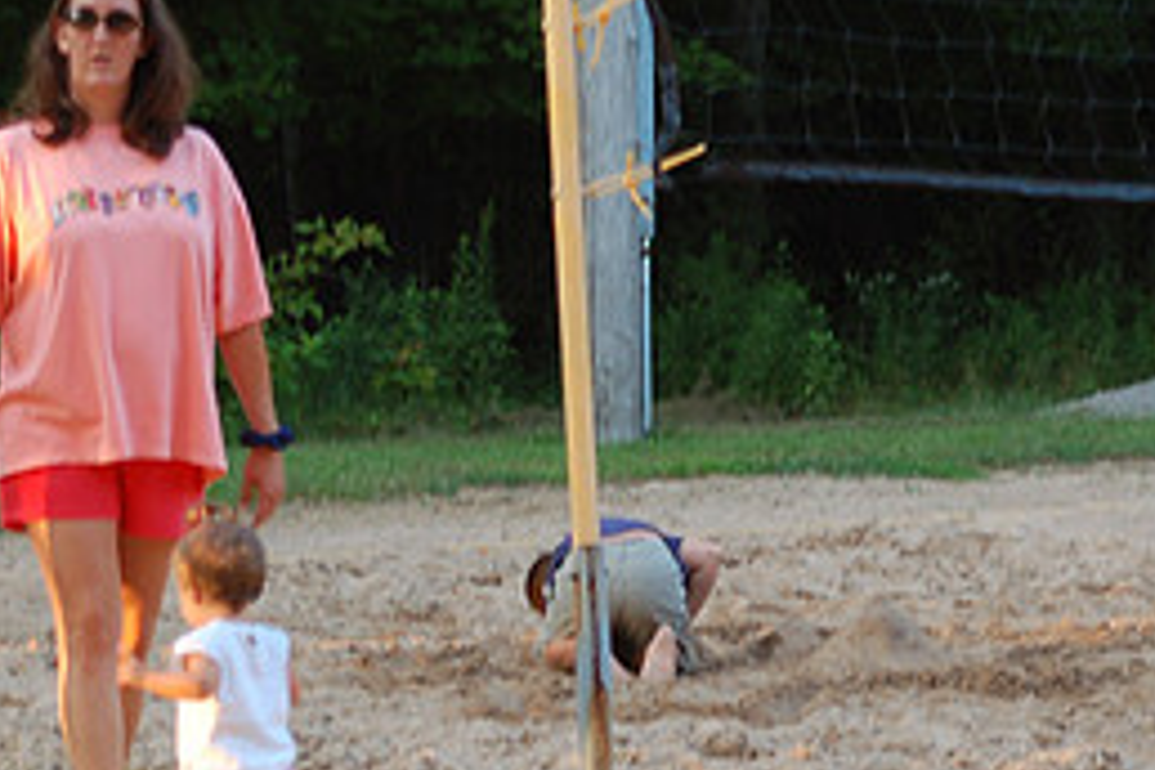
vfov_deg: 5.2
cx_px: 318
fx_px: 8437
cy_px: 533
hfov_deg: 7.8
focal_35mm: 263
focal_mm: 78
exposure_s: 1/40
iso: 200
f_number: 4.2
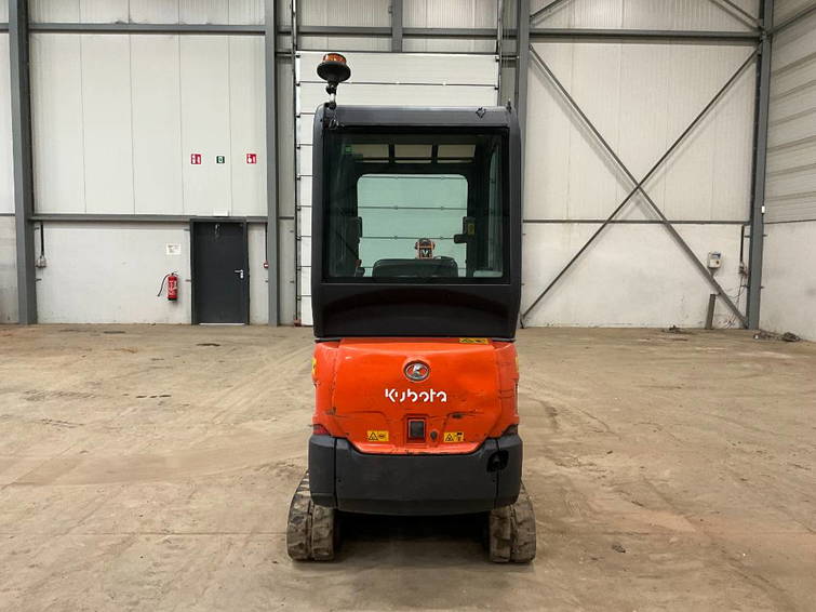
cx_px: 408
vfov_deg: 48.2
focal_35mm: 29
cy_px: 306
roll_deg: -0.2
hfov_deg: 61.7
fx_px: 684
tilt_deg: -4.3
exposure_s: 1/60
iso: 200
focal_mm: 3
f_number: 1.8
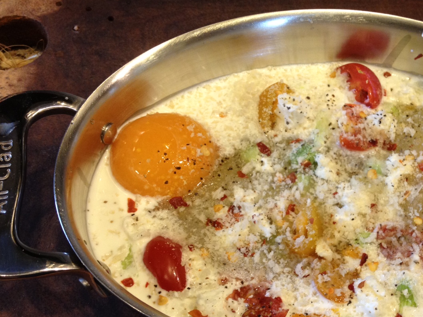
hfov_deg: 34.8
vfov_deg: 27.0
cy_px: 190
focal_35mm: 54
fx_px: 660
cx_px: 313
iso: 125
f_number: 2.4
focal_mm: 4.28
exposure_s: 1/20
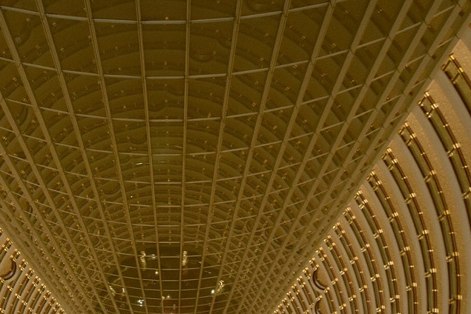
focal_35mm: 68
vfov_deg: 20.0
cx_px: 141
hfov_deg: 29.3
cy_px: 122
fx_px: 890
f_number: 3.5
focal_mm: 18
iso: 640
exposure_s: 1/15
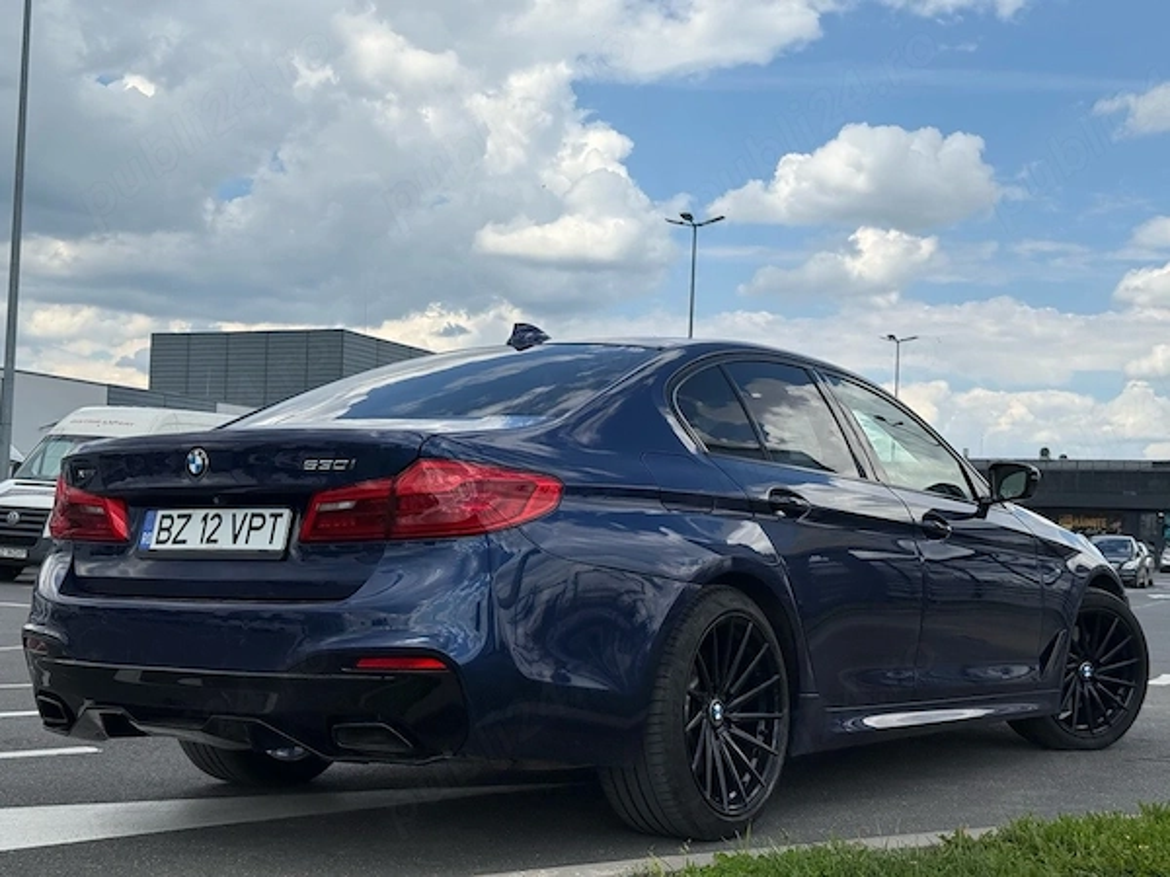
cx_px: 585
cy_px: 438
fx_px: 1622
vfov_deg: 30.3
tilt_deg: +3.8
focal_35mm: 48
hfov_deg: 39.7
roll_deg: -1.3
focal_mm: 6.76
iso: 80
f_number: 1.78
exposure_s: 1/6024
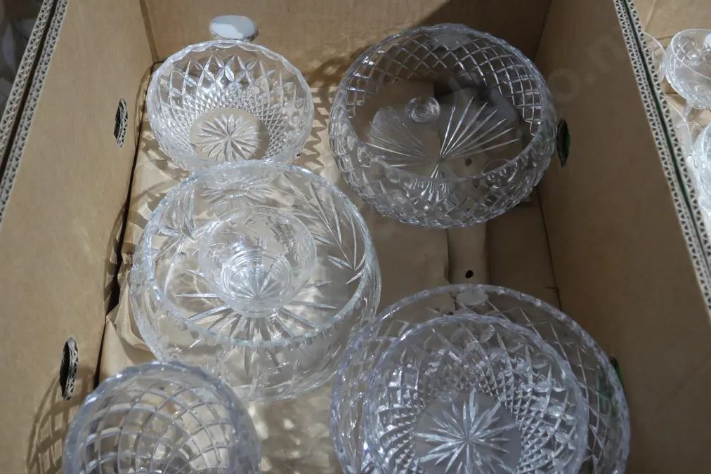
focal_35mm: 40
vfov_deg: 33.4
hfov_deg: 48.5
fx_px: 790
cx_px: 355
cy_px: 241
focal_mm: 19
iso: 2000
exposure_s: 1/60
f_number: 4.1
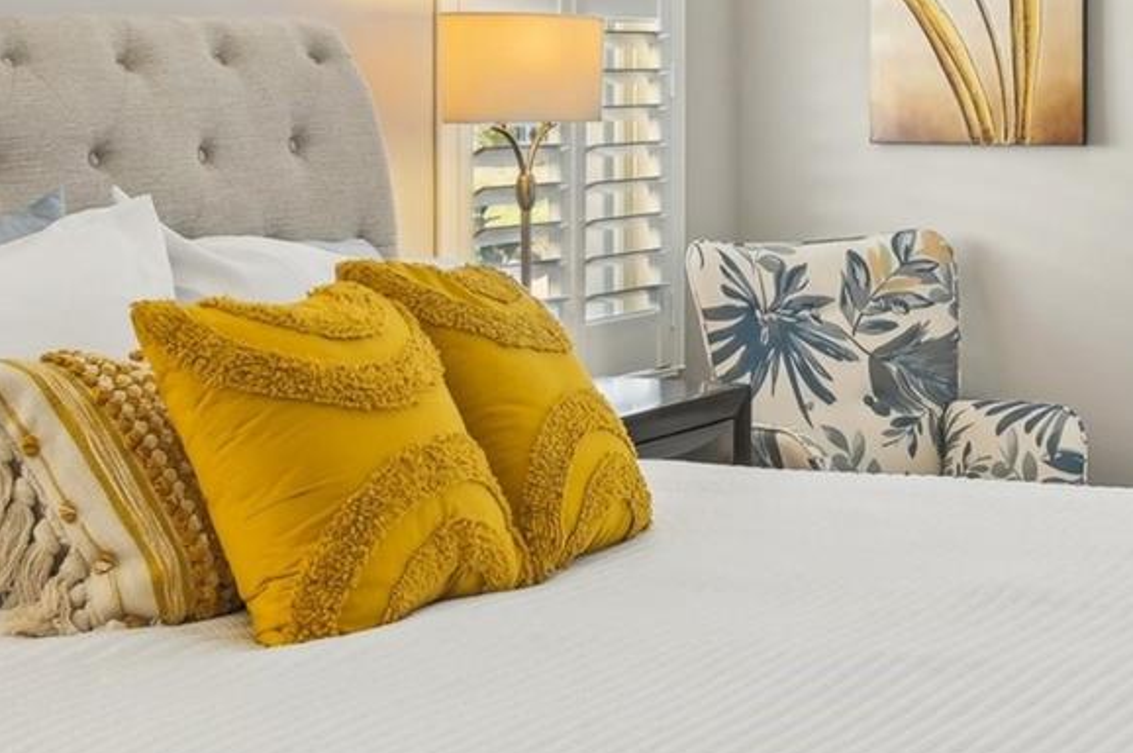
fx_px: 2609
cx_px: 874
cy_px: 97
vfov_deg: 16.2
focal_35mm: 83
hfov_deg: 24.2
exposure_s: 1/60
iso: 400
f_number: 8
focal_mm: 30
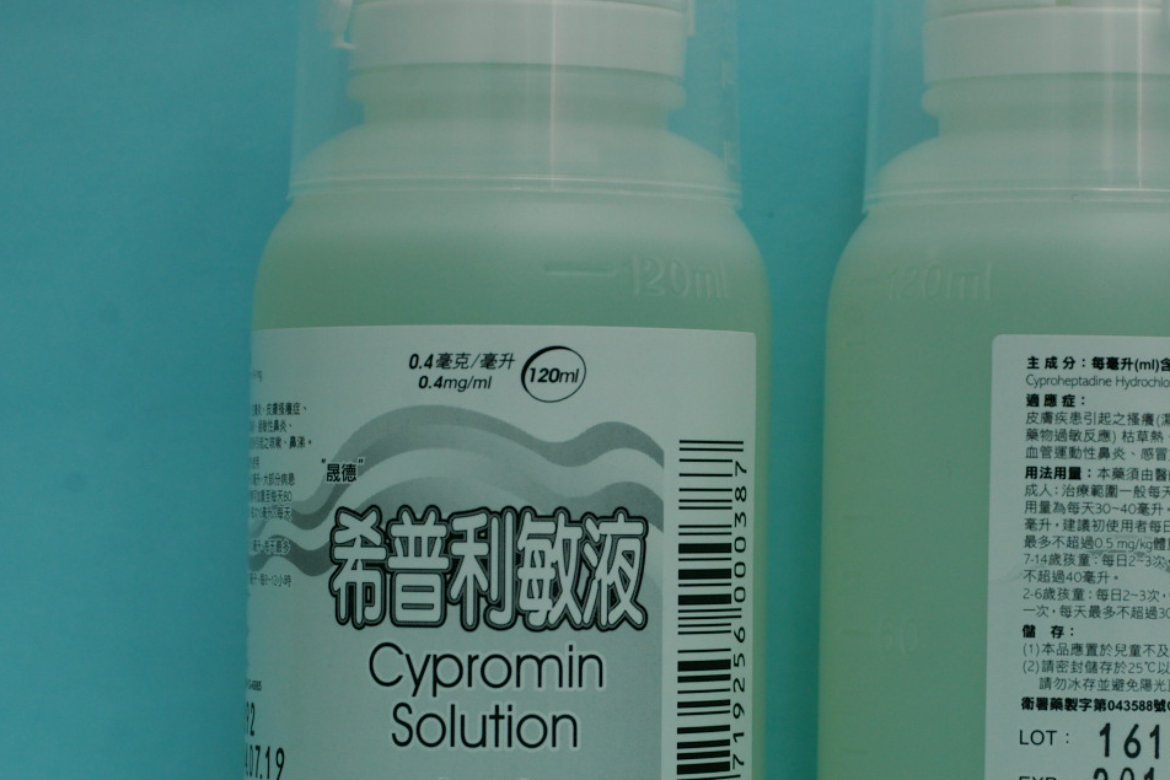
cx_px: 744
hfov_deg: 16.9
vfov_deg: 11.3
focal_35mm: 121
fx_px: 3933
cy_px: 435
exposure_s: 1/20
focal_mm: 50
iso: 200
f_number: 6.7
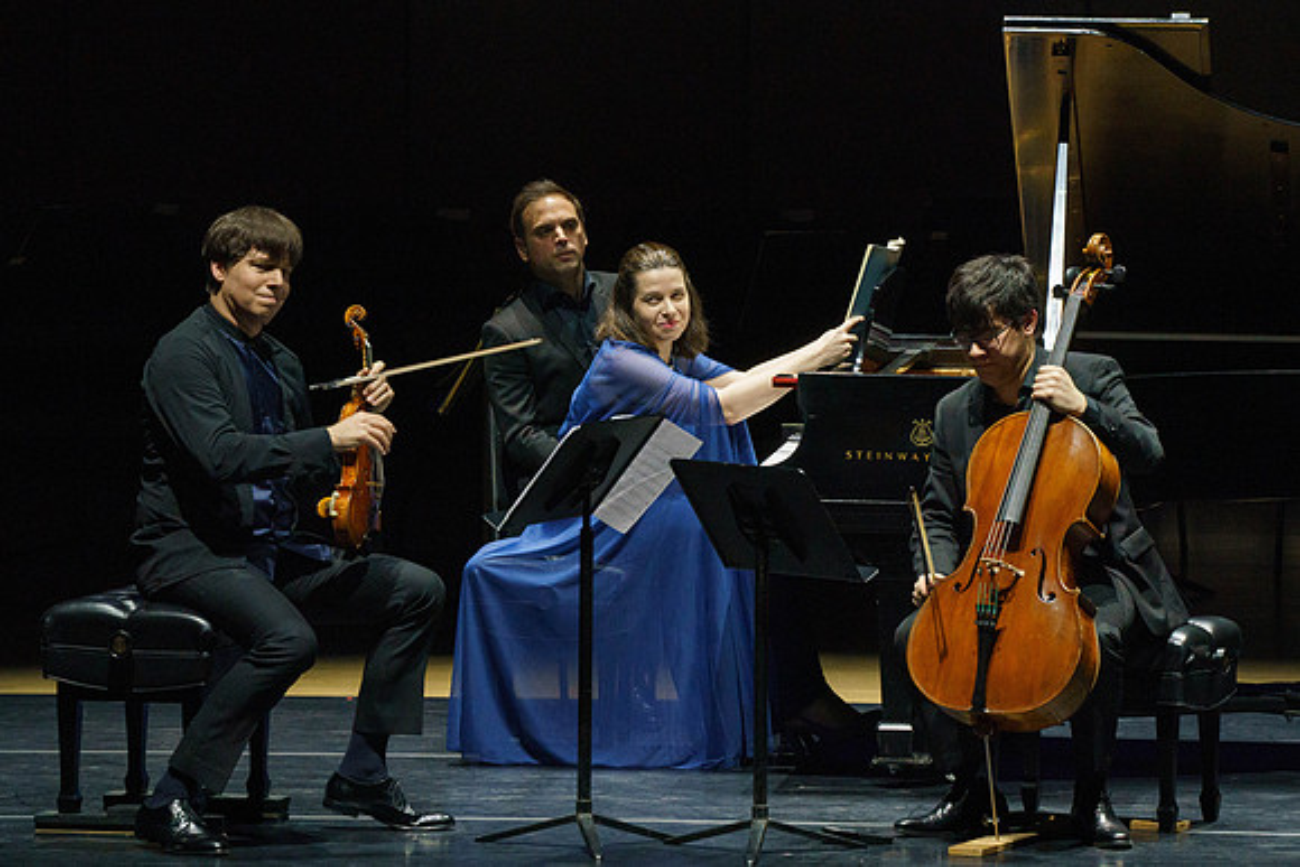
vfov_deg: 4.0
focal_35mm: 340
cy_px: 432
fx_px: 12292
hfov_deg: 6.1
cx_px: 628
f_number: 9
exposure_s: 1/250
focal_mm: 297
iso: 4000
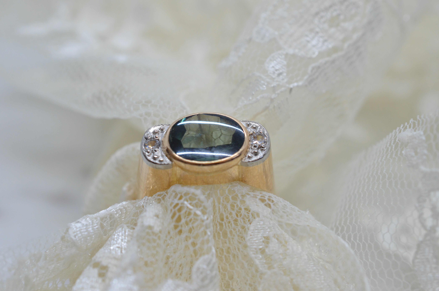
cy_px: 146
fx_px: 730
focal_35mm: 60
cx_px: 220
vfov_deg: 22.5
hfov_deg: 33.5
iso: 1000
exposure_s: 1/250
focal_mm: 40
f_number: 9
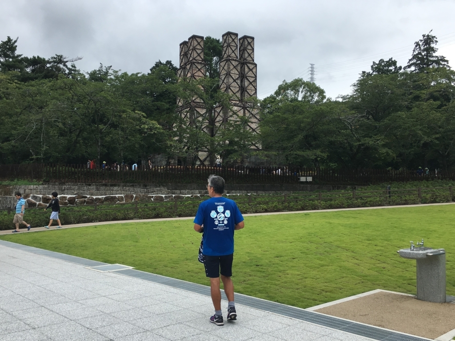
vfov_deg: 48.2
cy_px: 170
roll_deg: -0.6
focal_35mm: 29
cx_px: 228
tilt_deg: +1.1
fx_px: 381
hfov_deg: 61.7
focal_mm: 4.15
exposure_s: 1/693
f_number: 2.2
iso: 25
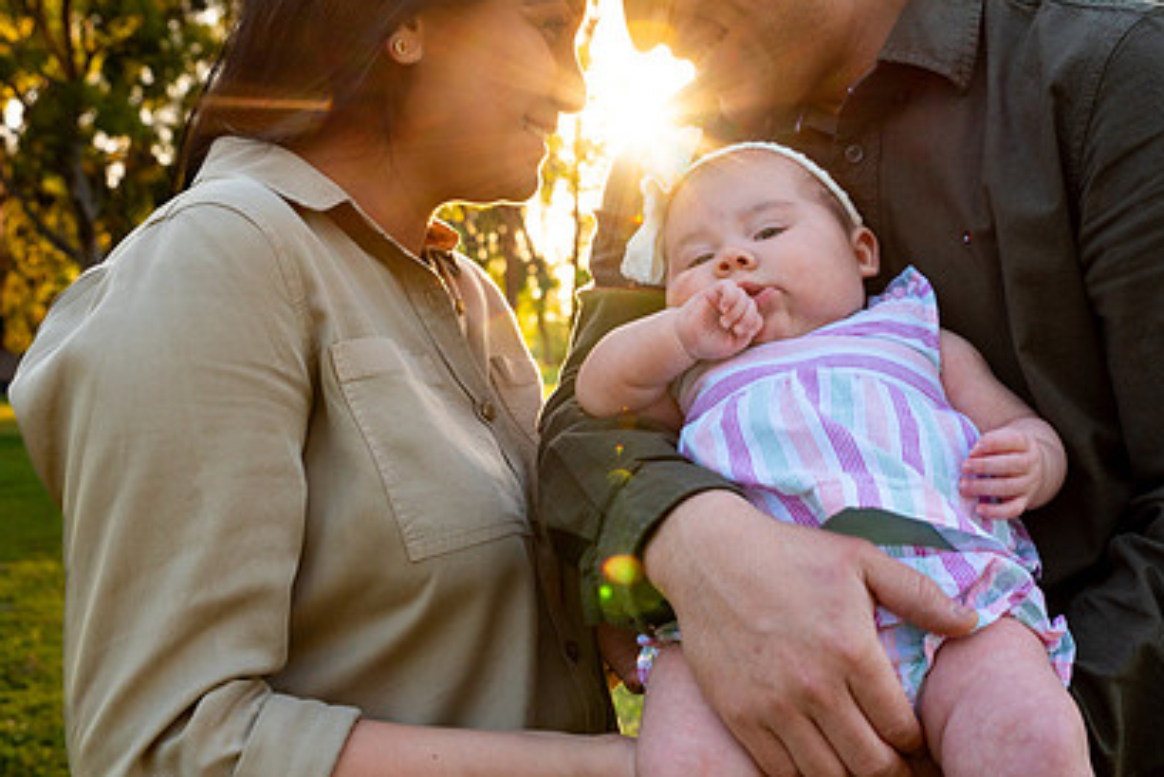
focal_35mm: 51
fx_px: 1649
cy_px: 343
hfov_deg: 38.8
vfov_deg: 26.5
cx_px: 635
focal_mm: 36
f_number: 5.6
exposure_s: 1/320
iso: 200
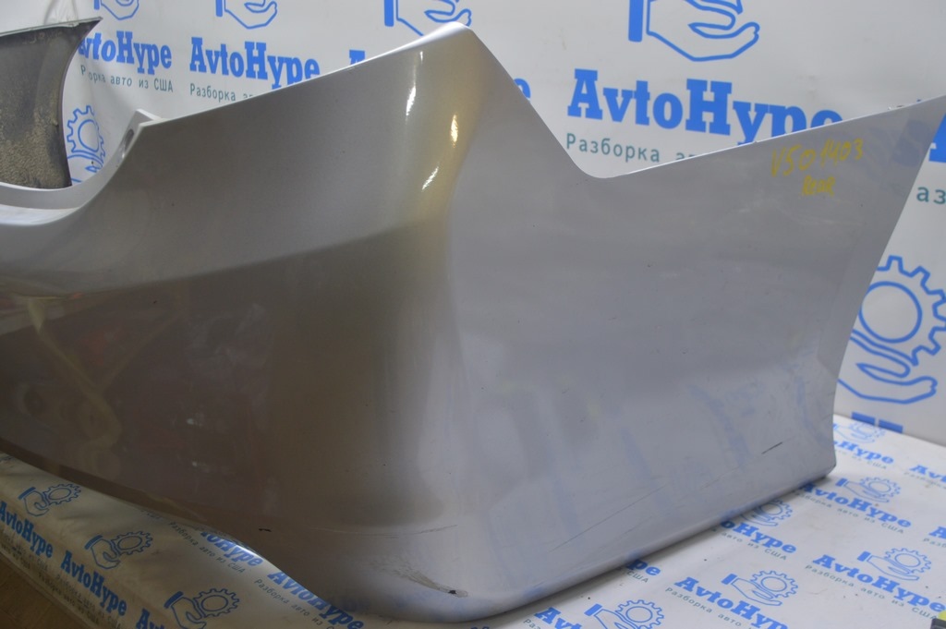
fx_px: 1024
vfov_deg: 34.2
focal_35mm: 39
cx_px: 473
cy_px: 314
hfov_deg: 49.6
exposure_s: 1/20
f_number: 5.6
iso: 400
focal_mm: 26
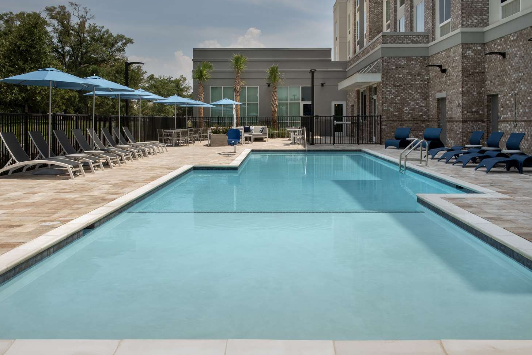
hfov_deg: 57.2
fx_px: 488
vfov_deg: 40.0
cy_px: 173
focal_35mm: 33
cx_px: 259
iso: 50
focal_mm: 32
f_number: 22
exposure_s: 1/25
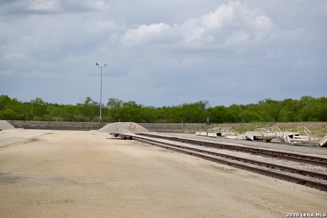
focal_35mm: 82
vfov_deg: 16.6
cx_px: 164
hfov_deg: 24.6
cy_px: 109
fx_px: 749
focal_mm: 55
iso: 200
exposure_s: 1/3200
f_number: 4
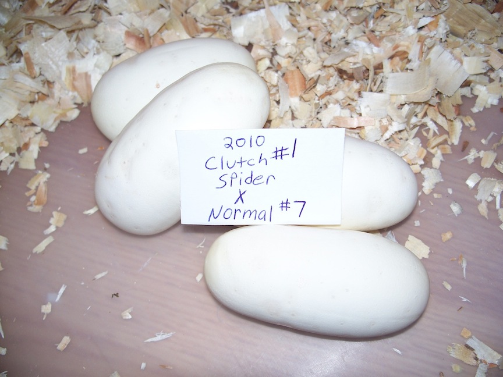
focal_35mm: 37
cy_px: 188
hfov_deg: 50.1
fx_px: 538
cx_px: 252
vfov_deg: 38.7
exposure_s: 1/60
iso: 80
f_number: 2.8
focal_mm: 7.8
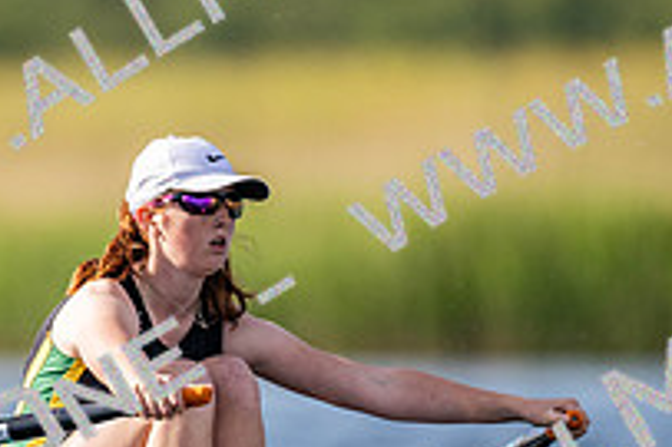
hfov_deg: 1.2
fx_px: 31949
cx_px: 106
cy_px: 308
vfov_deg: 0.8
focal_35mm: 1713
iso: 280
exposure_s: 1/2500
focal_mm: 600
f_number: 4
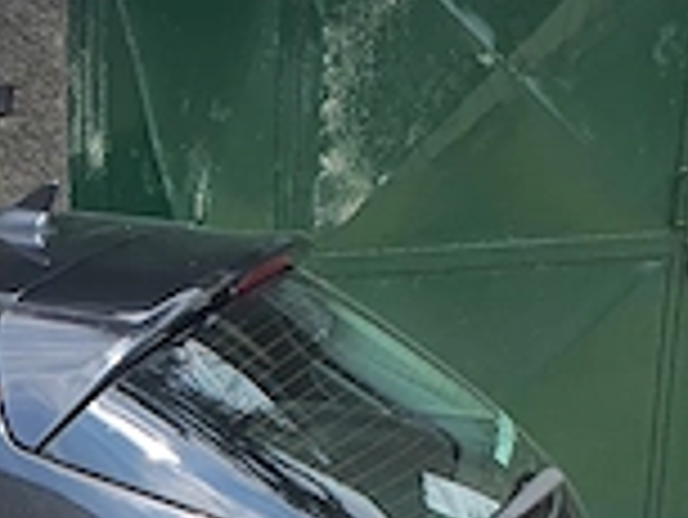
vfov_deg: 13.7
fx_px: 2029
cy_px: 775
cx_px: -409
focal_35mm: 102
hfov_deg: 17.0
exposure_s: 1/814
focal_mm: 4.3
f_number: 2.4
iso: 50
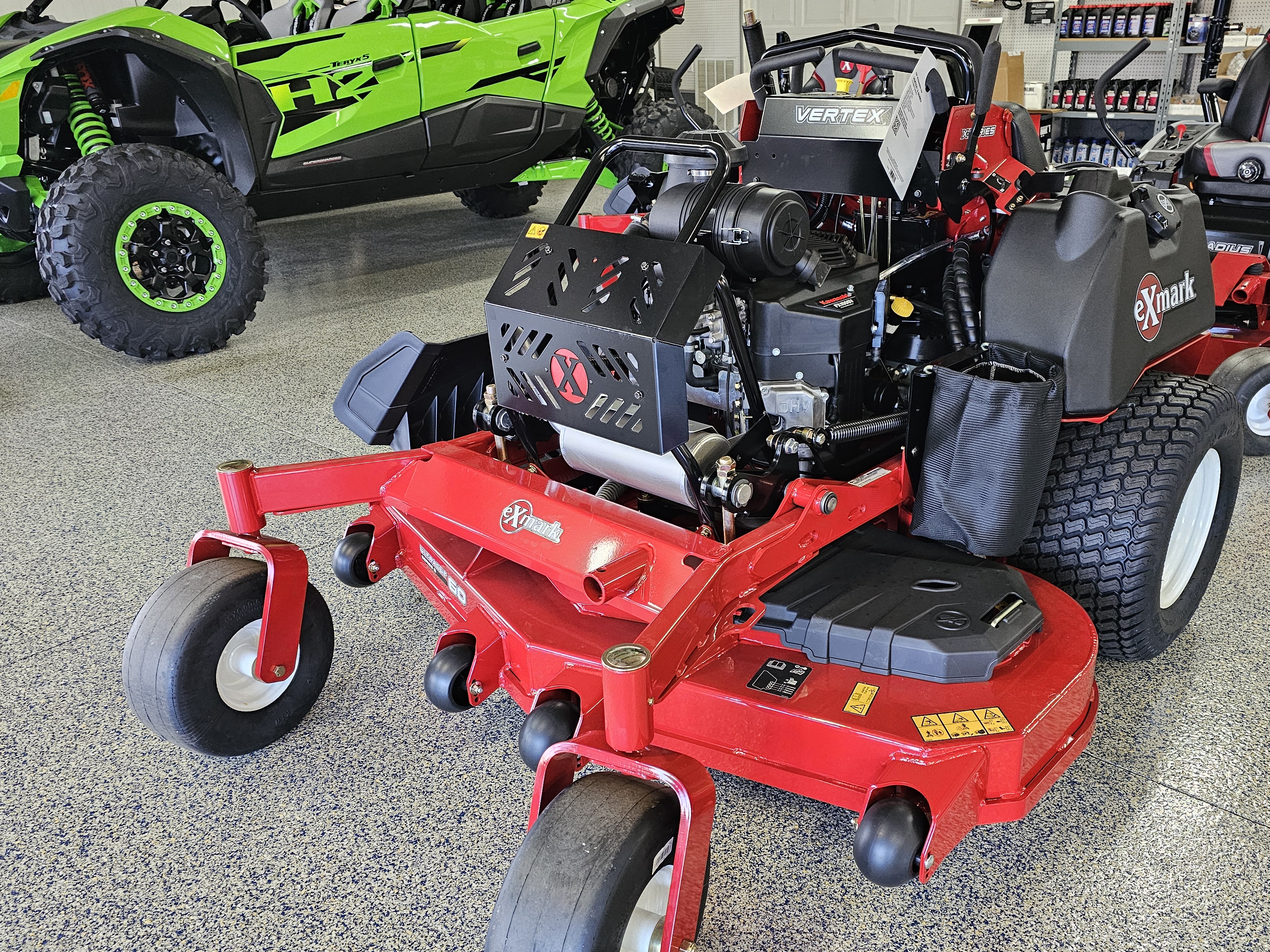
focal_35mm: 28
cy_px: 534
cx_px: 701
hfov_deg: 63.3
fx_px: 1027
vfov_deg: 49.6
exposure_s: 1/120
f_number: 1.7
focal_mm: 6.3
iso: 800
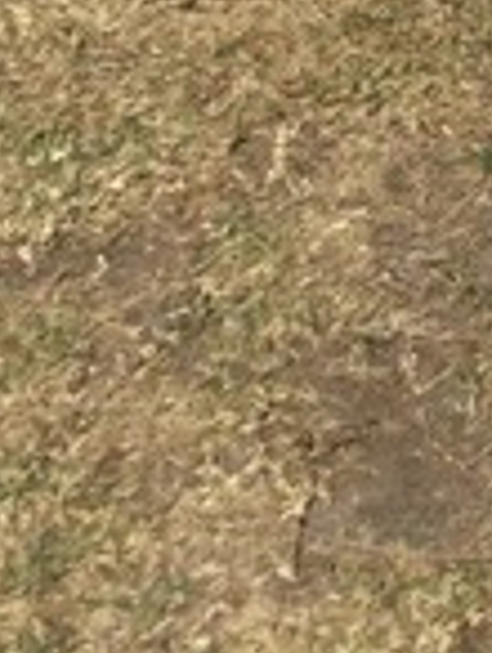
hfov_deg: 10.9
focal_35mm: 127
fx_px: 2400
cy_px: -479
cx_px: 912
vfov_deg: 14.0
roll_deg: +2.6
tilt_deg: -25.3
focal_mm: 3.3
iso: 25
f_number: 2.4
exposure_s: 1/867
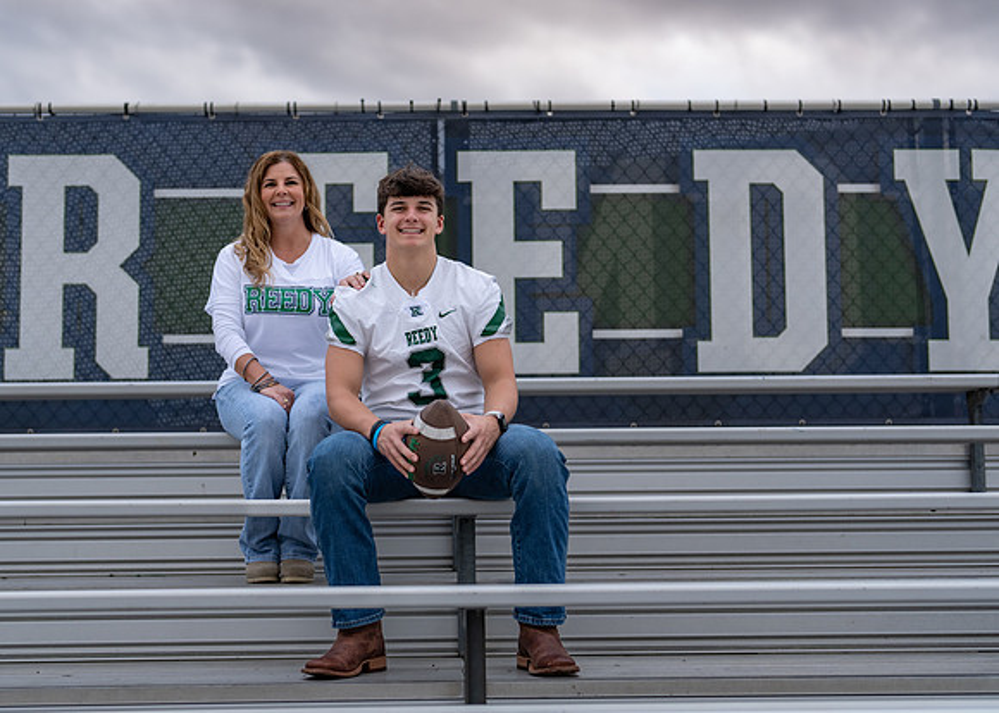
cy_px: 357
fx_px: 1605
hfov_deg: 34.5
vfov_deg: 25.0
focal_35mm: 57
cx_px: 448
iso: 250
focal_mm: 50
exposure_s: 1/320
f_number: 1.8
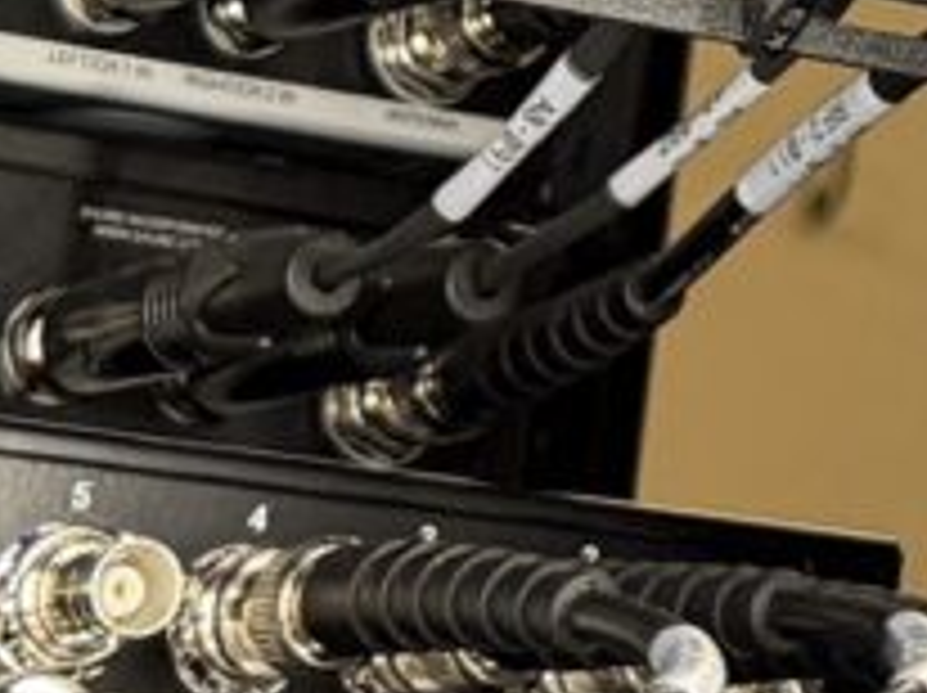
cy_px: -868
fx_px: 4788
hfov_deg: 10.3
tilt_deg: +24.6
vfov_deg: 7.8
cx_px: 1796
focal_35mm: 179
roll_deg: -1.0
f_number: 1.78
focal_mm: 6.76
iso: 320
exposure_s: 1/60
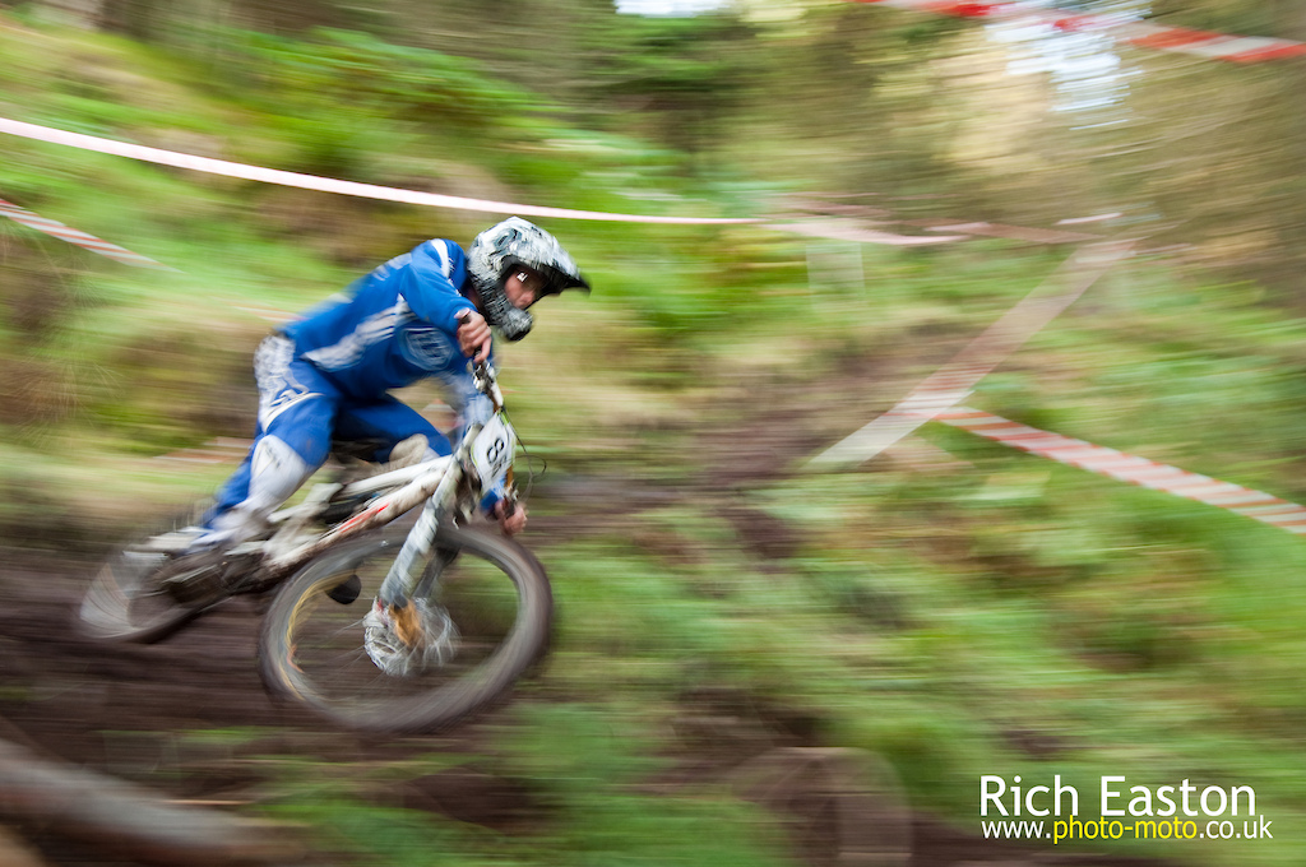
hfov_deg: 55.2
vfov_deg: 38.3
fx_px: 1250
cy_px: 434
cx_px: 653
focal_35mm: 34
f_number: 7.1
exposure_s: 1/13
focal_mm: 23
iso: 100
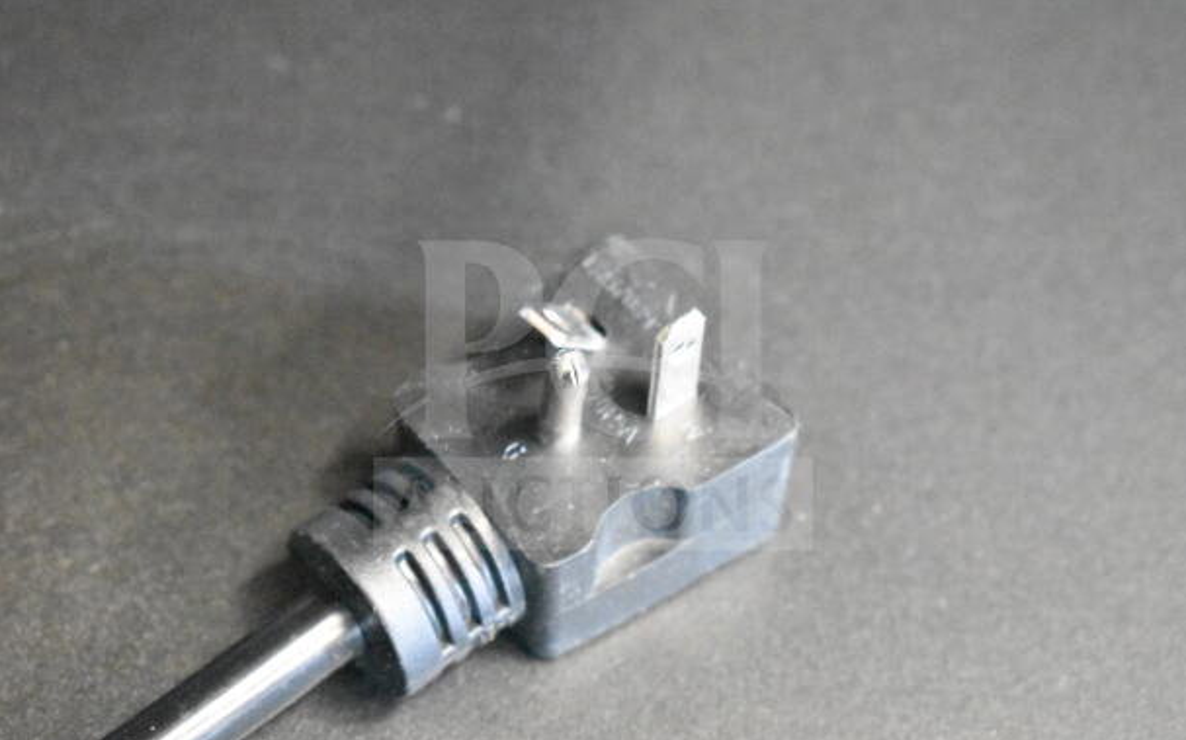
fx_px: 2731
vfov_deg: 15.4
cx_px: 592
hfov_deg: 24.5
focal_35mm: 85
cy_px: 395
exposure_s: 1/30
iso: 25600
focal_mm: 55
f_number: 5.6
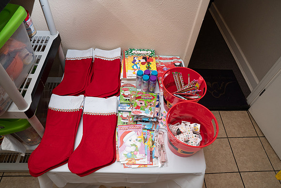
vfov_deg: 53.2
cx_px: 140
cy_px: 94
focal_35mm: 24
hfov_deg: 73.7
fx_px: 187
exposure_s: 1/80
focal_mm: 24
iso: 400
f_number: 7.1
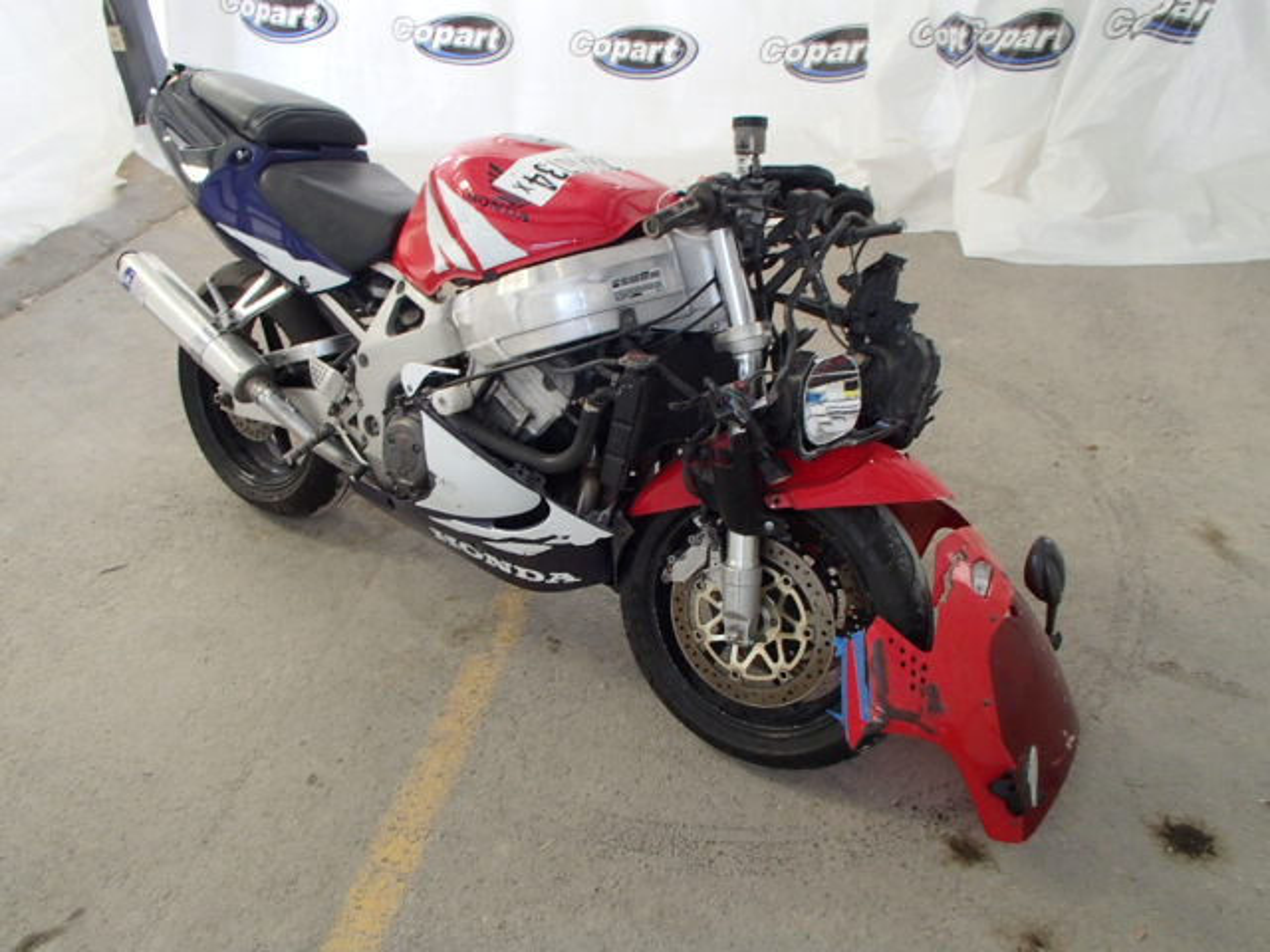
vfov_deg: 49.7
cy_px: 476
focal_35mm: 28
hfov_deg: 63.4
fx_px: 1027
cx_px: 635
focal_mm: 5
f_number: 3.9
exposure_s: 1/30
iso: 320
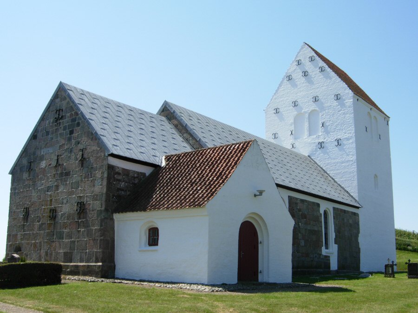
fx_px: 435
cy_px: 156
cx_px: 209
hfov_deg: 51.4
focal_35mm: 36
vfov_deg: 39.7
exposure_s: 1/264
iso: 50
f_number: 6.1
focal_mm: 7.5
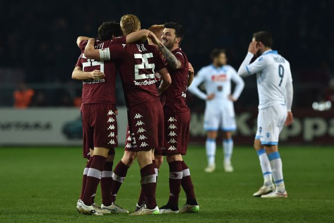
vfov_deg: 3.4
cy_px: 112
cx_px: 167
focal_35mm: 400
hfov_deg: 5.2
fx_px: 3712
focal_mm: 400
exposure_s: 1/1600
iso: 2000
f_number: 4
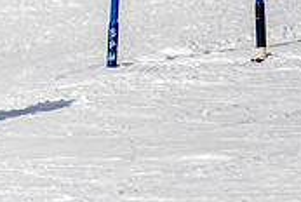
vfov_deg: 0.6
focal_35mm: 2221
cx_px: -261
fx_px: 18602
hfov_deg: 0.9
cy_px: 73
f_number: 2.8
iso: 100
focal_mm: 300
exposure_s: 1/6400
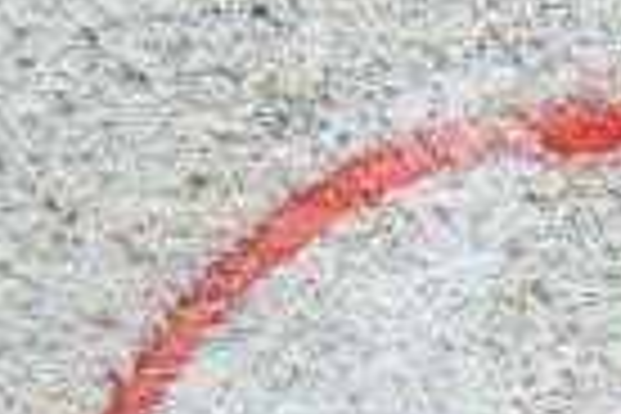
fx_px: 4674
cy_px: 702
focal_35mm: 271
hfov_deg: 7.4
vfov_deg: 5.0
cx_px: 1012
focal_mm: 50
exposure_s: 1/200
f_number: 5.6
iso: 200
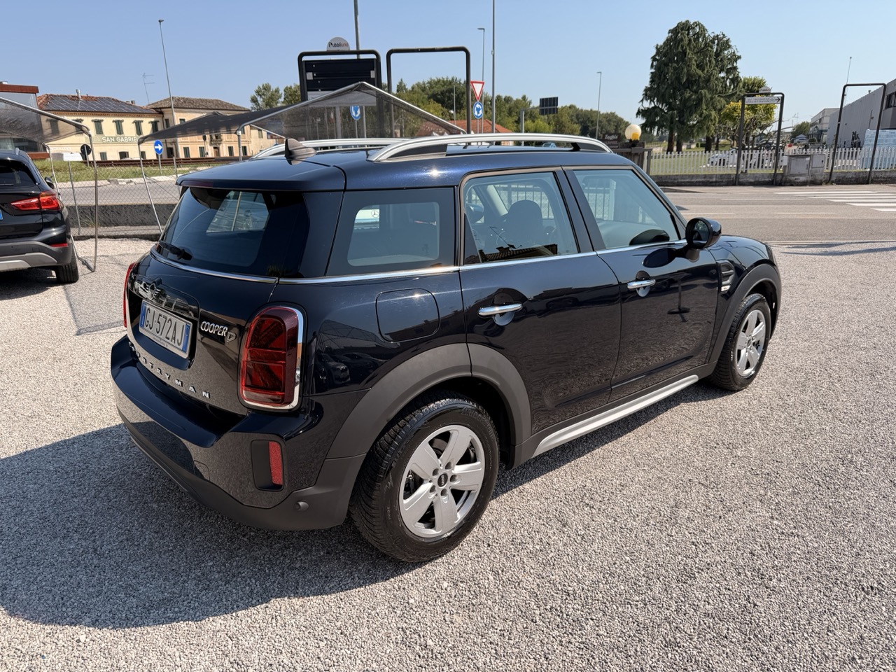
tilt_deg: -16.8
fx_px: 621
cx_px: 448
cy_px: 336
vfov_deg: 56.8
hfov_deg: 71.6
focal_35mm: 24
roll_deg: +1.9
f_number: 1.78
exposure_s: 1/3953
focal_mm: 6.76
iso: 80
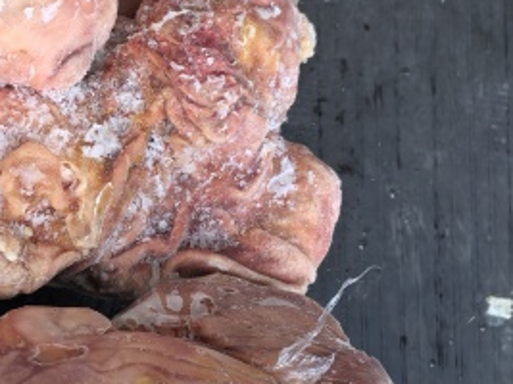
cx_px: 13
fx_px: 1200
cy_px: 209
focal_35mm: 81
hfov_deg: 23.2
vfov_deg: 18.2
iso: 320
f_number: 2
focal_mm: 5.75
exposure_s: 1/300
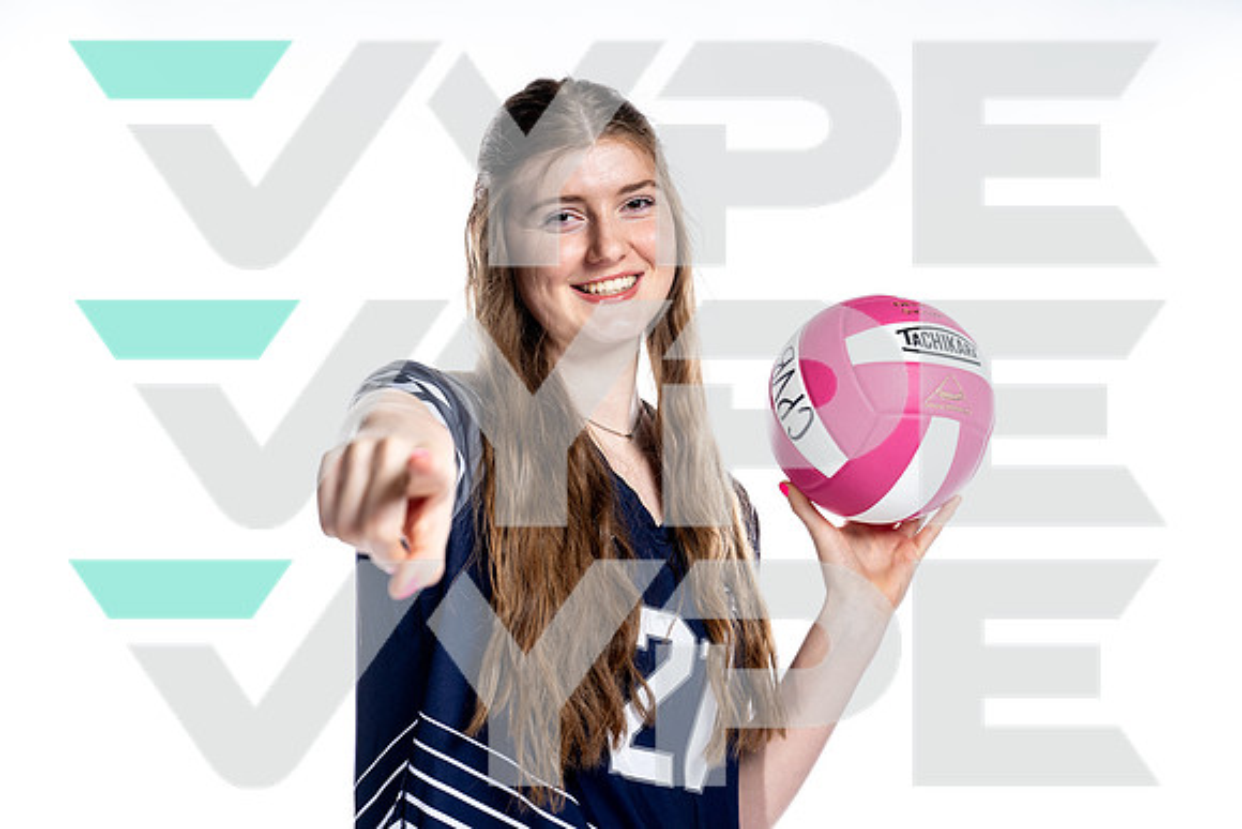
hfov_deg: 32.9
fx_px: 2105
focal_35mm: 61
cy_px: 414
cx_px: 621
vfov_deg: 22.3
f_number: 5.6
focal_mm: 61
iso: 400
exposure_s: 1/250
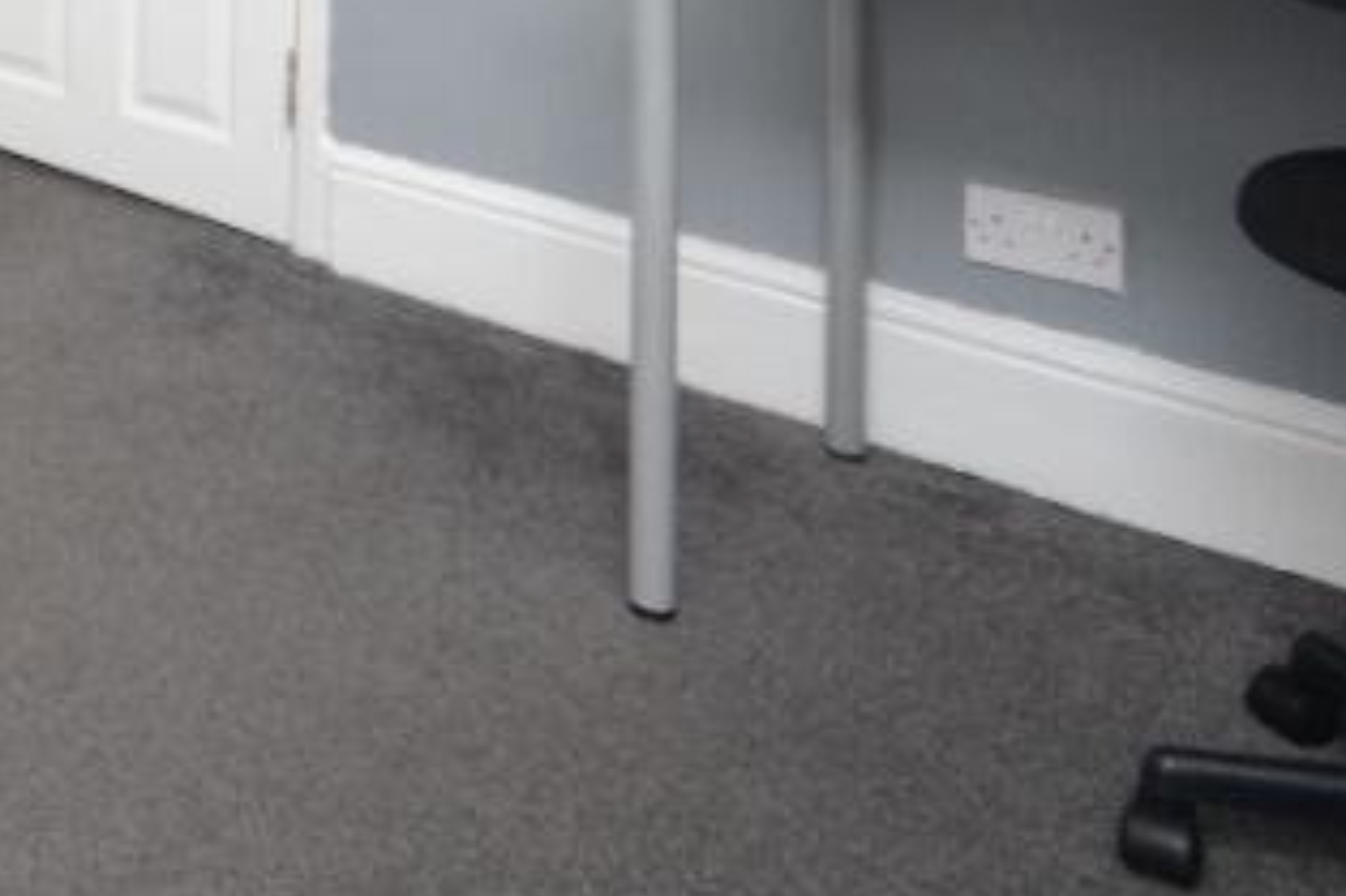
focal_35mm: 49
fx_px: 1831
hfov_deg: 32.9
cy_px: -478
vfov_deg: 22.3
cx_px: -279
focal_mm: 10
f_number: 4
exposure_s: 1/160
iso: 400
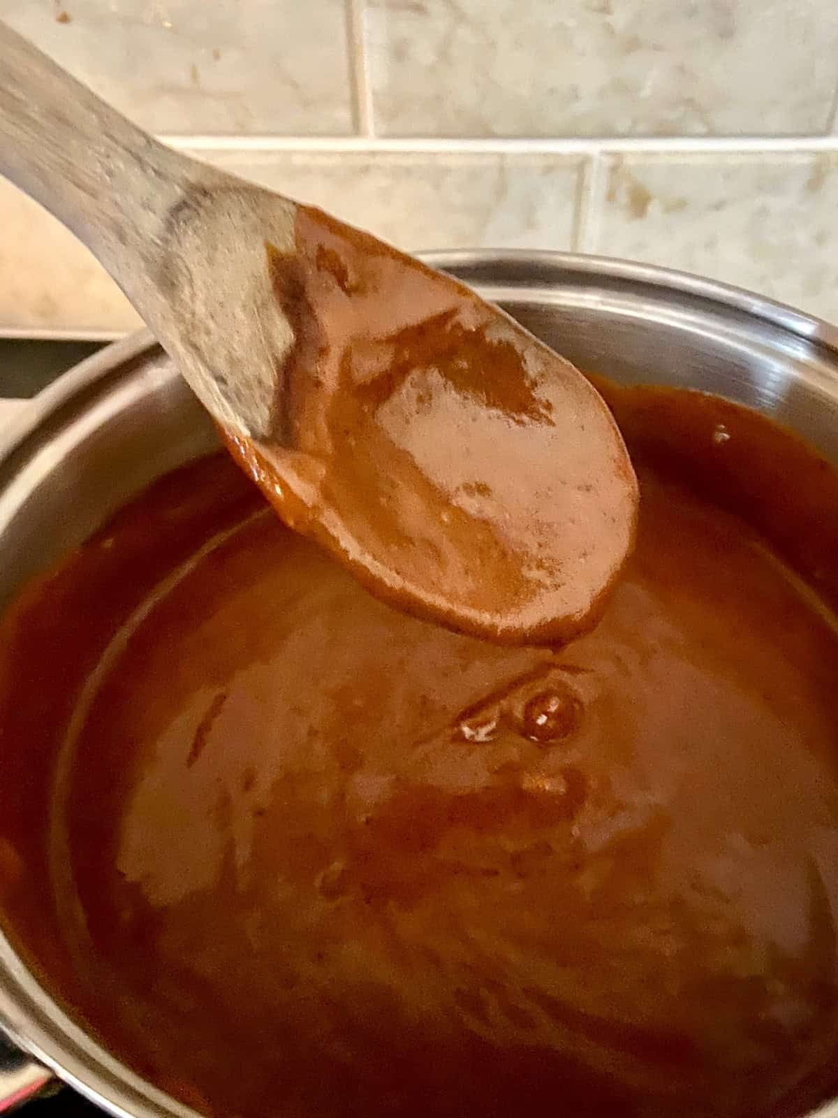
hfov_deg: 53.1
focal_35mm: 26
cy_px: 559
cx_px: 419
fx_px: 839
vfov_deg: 67.3
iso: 500
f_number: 1.8
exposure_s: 1/9
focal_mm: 4.2
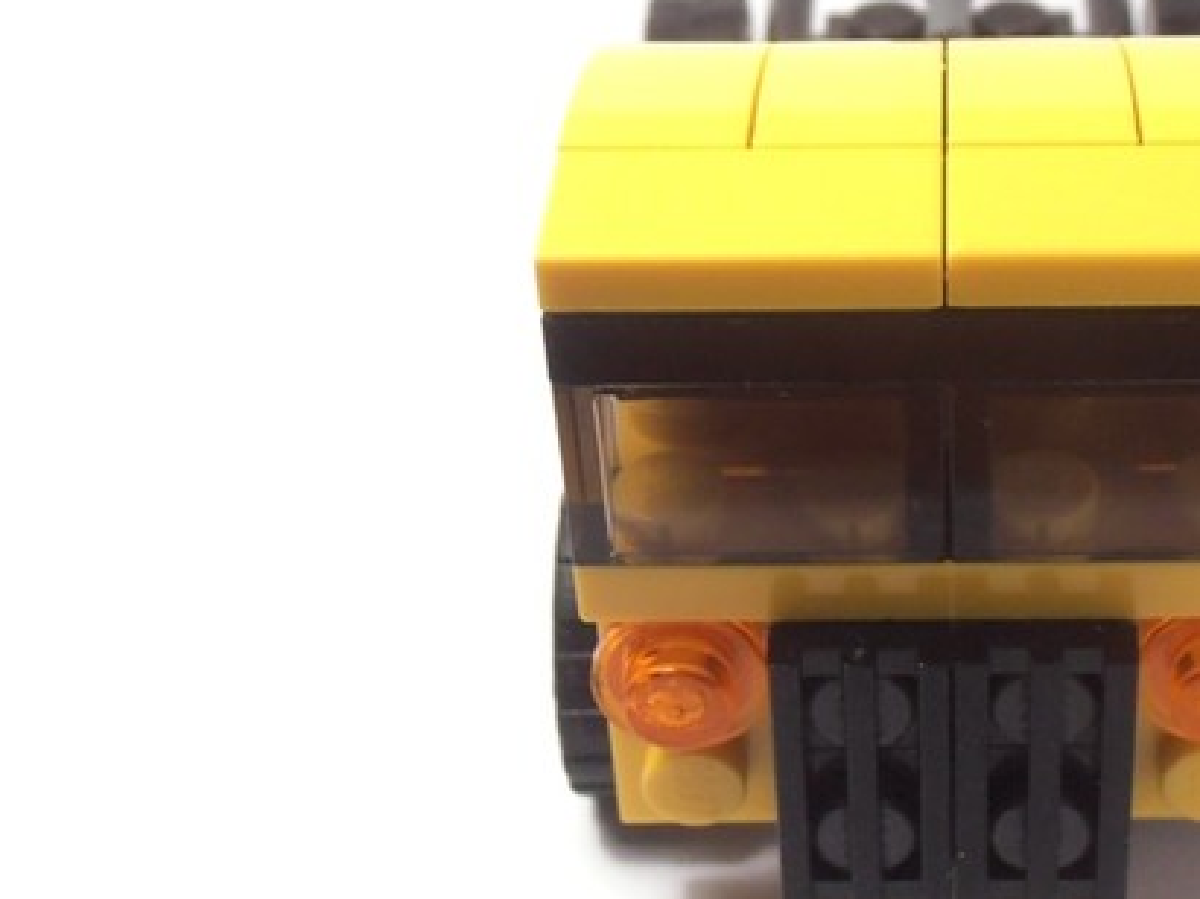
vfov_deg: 18.2
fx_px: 2807
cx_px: 943
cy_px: 404
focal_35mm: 81
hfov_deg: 23.8
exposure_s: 1/60
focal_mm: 6.61
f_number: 3.9
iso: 80
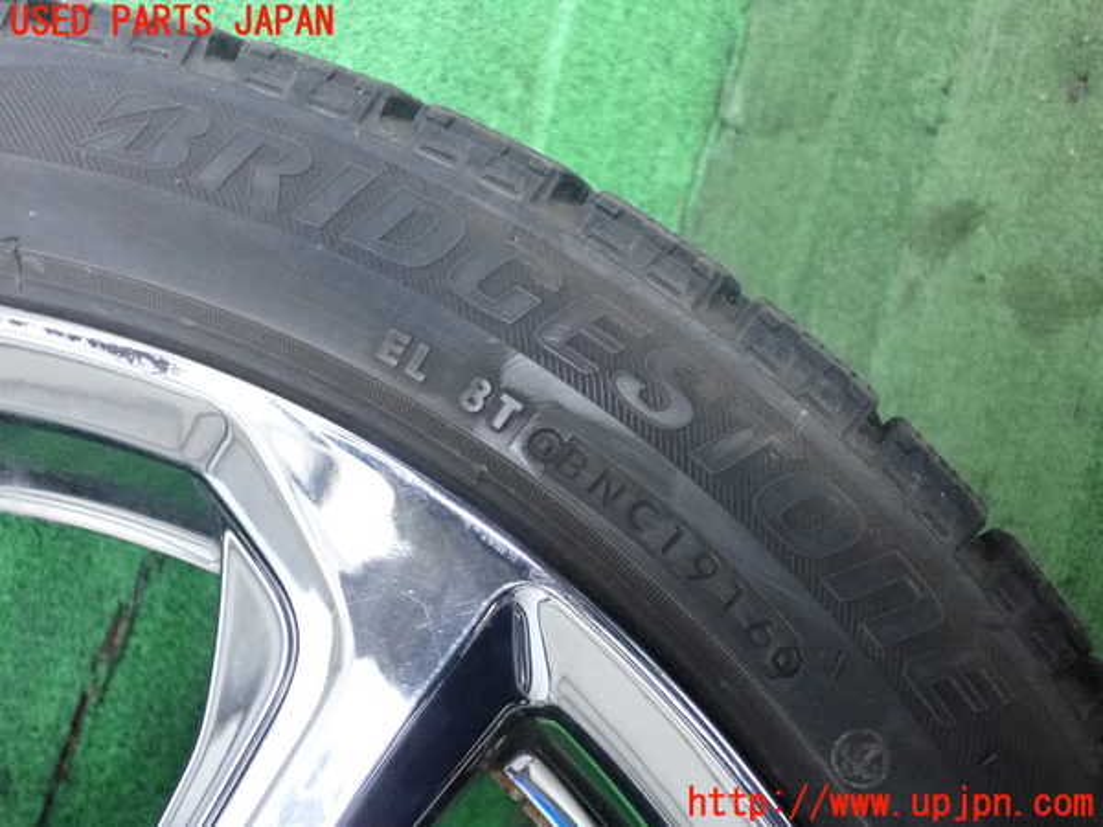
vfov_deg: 37.7
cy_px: 414
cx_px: 552
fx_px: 1211
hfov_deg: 49.0
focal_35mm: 38
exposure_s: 1/125
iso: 1600
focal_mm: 6.83
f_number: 2.7
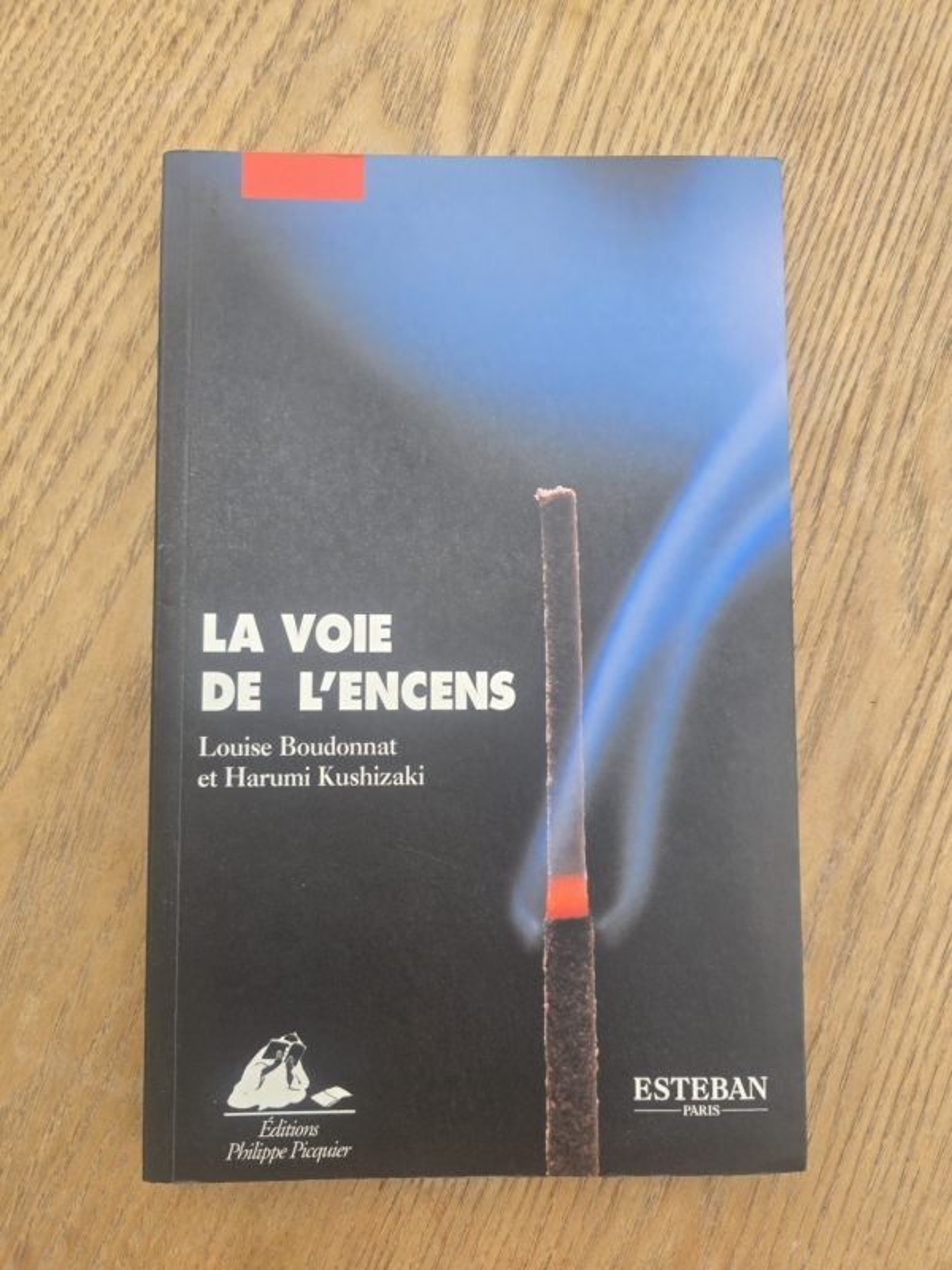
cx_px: 476
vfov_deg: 73.9
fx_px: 843
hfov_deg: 58.9
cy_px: 635
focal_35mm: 23
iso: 25
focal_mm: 6.3
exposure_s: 1/180
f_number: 1.7
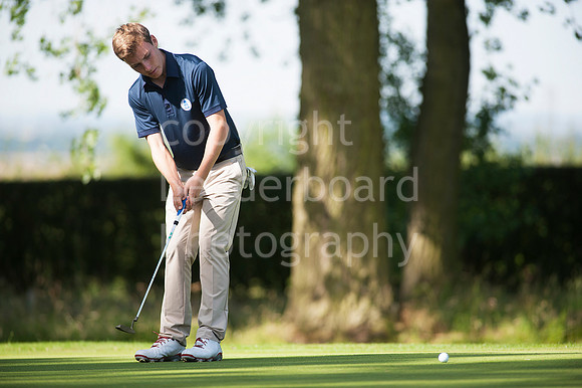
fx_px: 4847
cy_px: 194
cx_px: 291
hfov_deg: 6.9
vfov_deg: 4.6
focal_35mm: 300
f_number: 4
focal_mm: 300
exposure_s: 1/1000
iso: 200
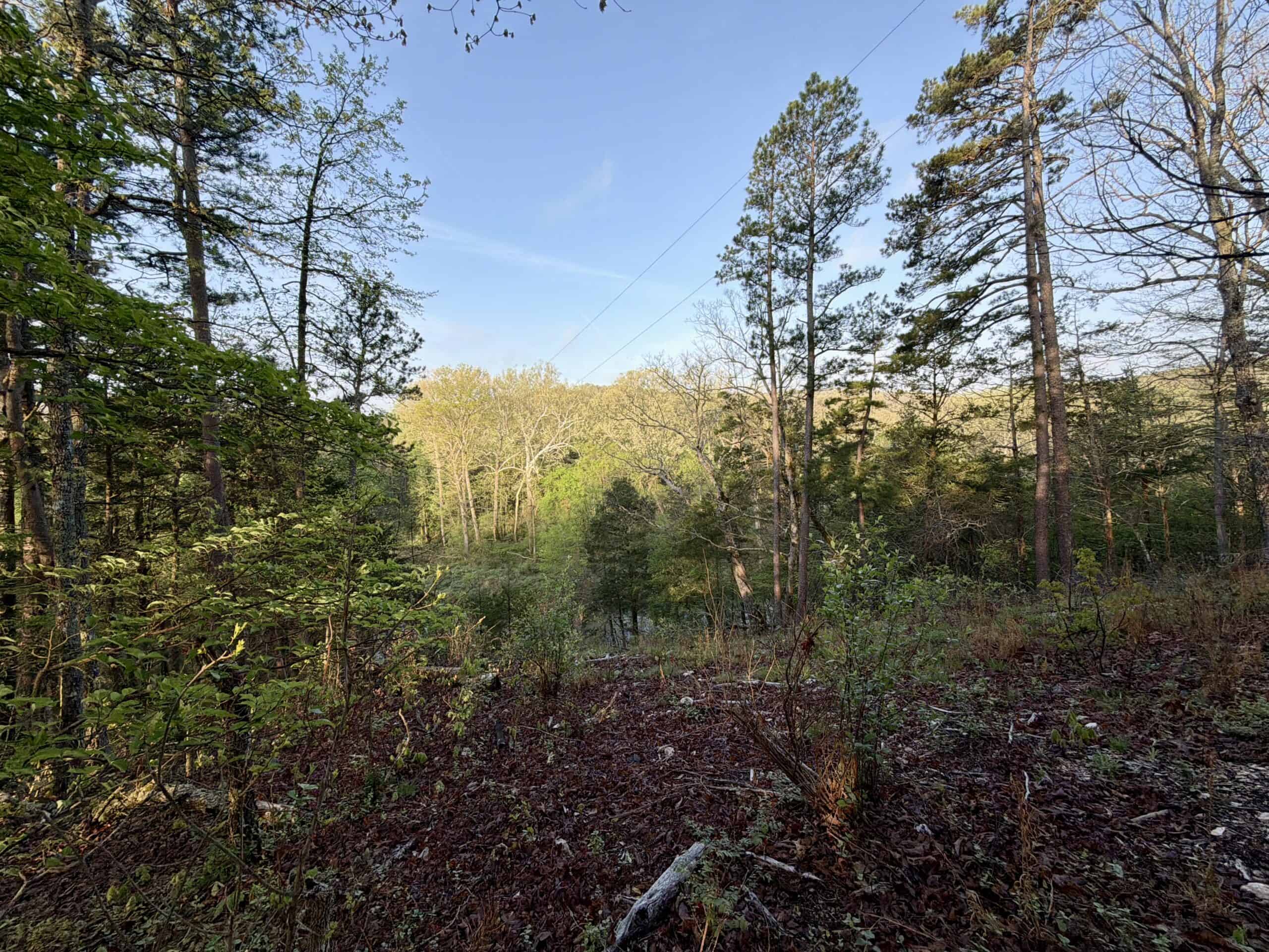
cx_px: 634
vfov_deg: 85.7
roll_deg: +0.8
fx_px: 513
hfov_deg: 102.1
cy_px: 476
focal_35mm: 14
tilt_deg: -4.2
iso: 50
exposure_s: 1/502
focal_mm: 2.22
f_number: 2.2
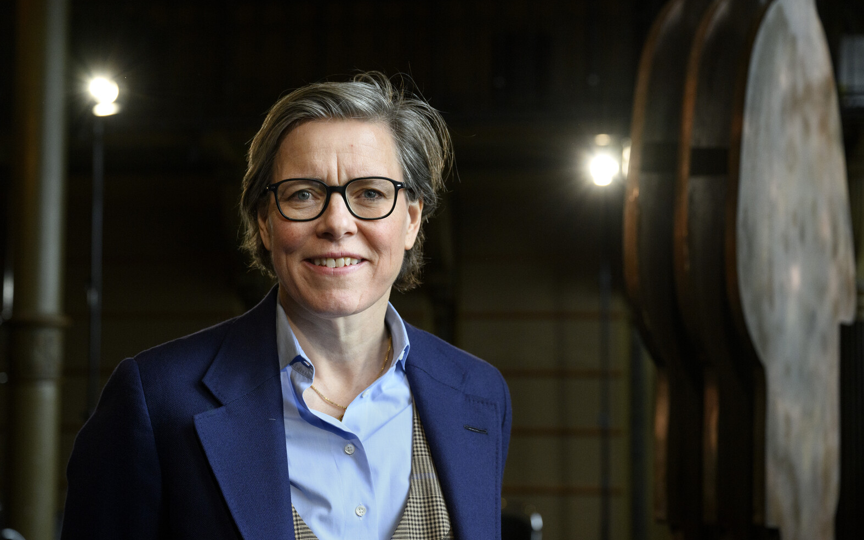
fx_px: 1413
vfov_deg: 21.6
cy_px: 277
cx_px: 426
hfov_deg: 34.0
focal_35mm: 60
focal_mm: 58
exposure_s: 1/320
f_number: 4.5
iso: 3200
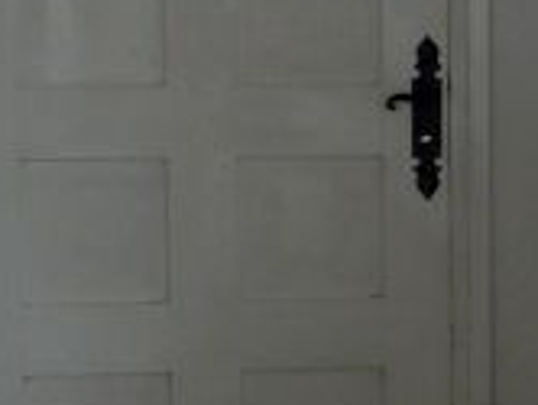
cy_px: 415
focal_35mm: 173
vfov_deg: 8.6
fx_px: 2693
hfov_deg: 11.3
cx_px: 499
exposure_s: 1/30
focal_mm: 6
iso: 125
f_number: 2.8
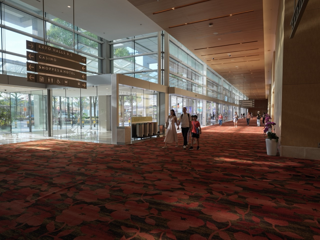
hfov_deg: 76.4
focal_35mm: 22
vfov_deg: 61.1
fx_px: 203
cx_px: 160
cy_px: 120
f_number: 6.8
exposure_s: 1/60
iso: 400
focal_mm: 28
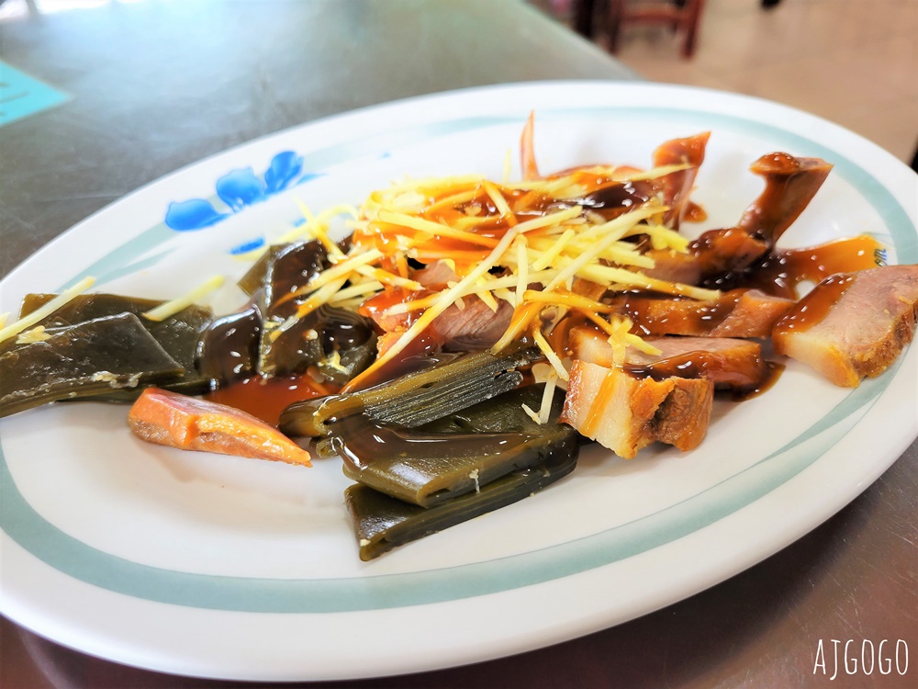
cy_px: 344
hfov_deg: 67.3
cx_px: 459
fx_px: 690
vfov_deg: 53.1
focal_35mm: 26
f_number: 1.8
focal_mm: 5.4
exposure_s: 1/120
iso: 125
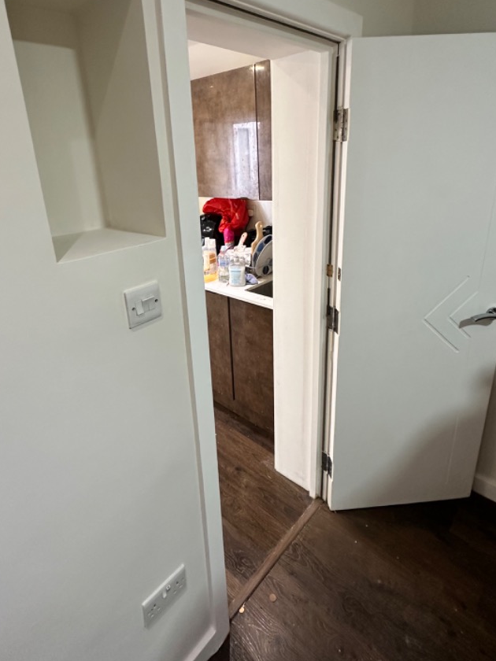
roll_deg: +3.3
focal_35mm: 20
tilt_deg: -16.5
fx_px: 382
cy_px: 275
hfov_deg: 65.9
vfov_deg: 81.1
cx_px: 229
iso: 200
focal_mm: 2.22
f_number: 2.2
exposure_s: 1/50
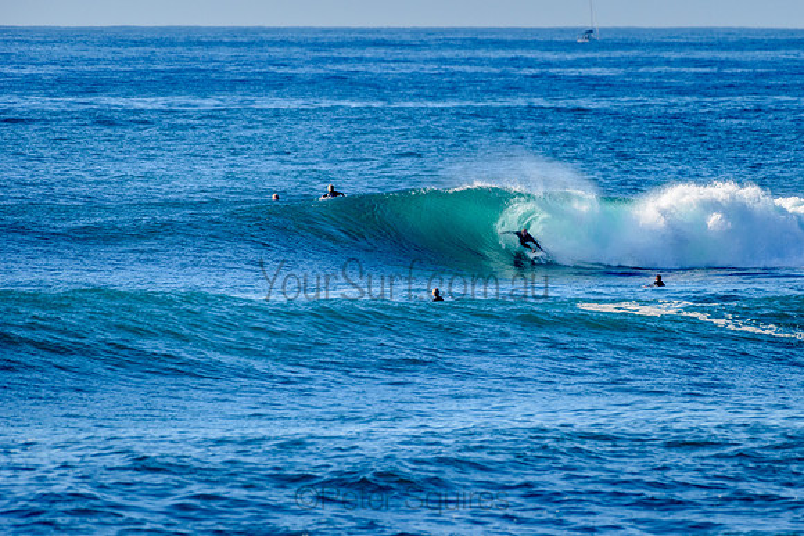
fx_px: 13698
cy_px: 228
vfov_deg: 2.2
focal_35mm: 613
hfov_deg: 3.4
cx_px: 493
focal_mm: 500
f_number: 5.6
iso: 250
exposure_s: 1/2000
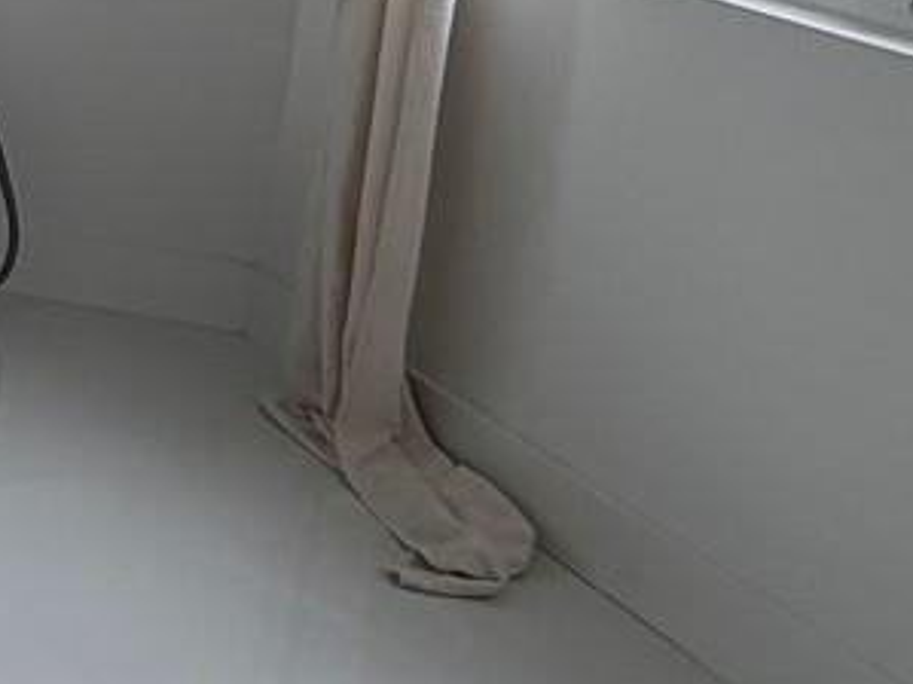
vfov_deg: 18.3
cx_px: -1041
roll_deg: -2.3
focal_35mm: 75
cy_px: -192
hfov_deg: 16.9
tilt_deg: -8.5
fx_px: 1977
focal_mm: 2.22
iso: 80
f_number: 2.2
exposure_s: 1/121
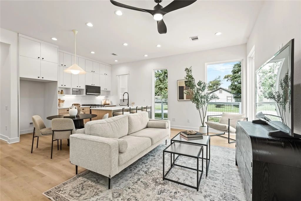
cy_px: 100
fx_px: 134
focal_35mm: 16
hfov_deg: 96.7
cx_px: 150
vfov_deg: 73.8
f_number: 9
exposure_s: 1/1.67
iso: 200
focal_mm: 16
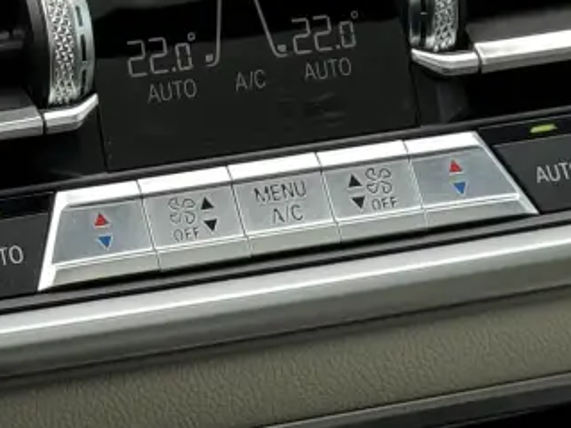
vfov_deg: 6.7
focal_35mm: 217
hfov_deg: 9.1
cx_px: 63
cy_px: -337
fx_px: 3578
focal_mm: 6.76
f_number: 1.78
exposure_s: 1/120
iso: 50
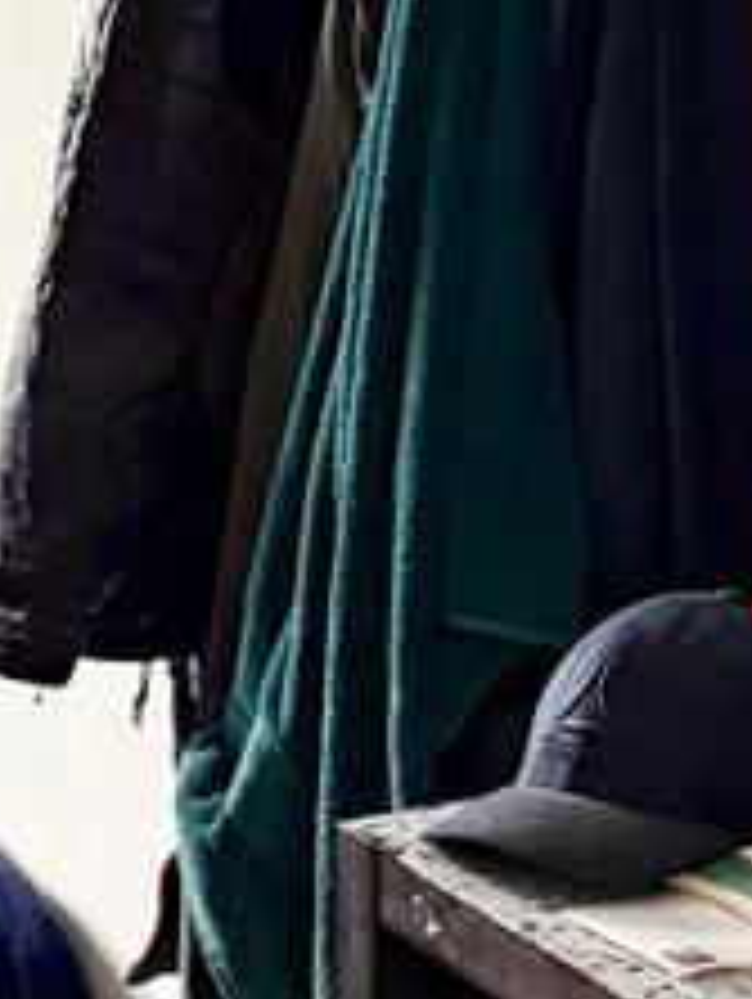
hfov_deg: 8.9
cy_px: 356
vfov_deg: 11.9
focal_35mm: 166
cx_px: -77
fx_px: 4799
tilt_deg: -11.9
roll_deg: +0.7
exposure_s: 1/40
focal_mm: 6.76
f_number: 1.78
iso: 800
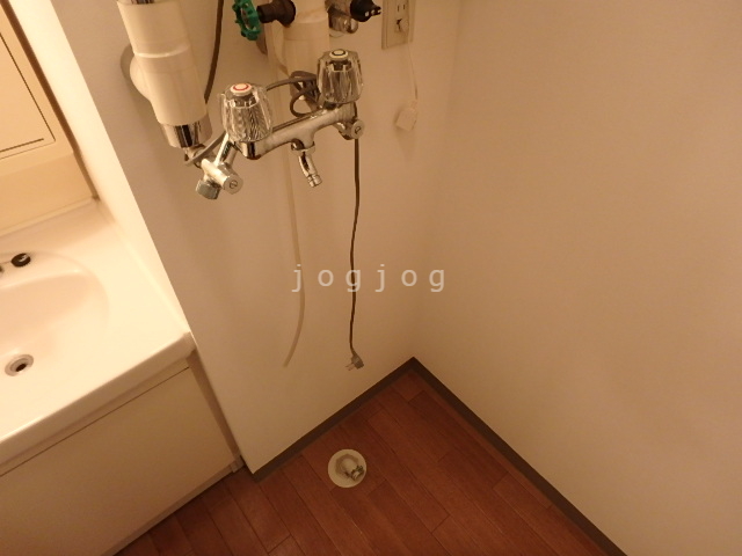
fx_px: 450
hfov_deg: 79.0
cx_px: 371
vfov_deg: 63.4
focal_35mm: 21
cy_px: 278
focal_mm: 3.7
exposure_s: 1/30
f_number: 3.5
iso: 400
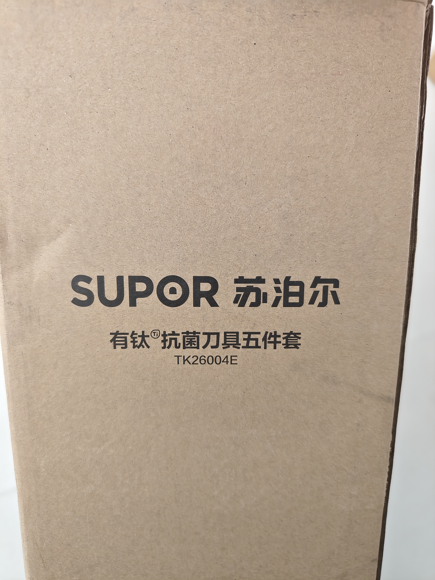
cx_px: 218
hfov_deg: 58.9
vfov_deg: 73.9
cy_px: 290
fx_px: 385
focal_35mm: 23
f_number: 1.75
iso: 513
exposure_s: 1/100
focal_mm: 8.67
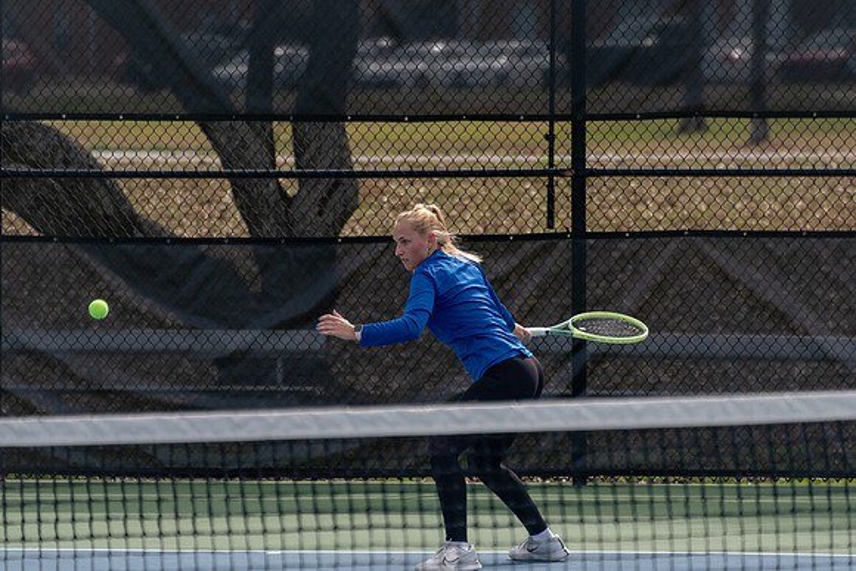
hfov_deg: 6.2
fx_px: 7941
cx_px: 461
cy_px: 276
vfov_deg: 4.1
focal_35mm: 334
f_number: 5.6
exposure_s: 1/2500
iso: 640
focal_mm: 300
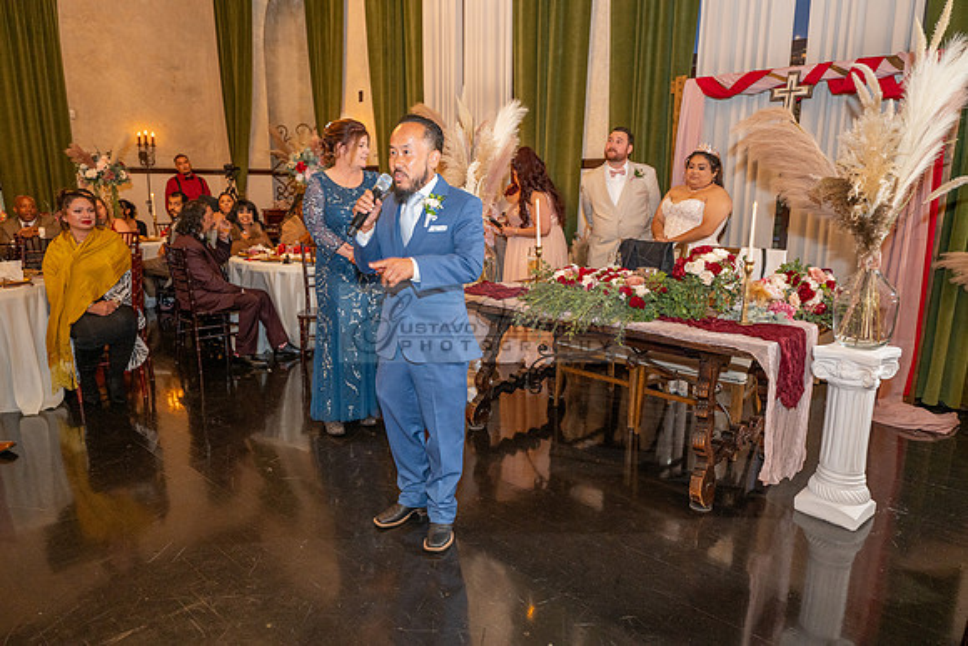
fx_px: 645
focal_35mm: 24
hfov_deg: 73.7
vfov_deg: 53.2
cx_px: 484
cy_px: 323
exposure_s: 1/160
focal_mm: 24
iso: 1600
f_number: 2.8
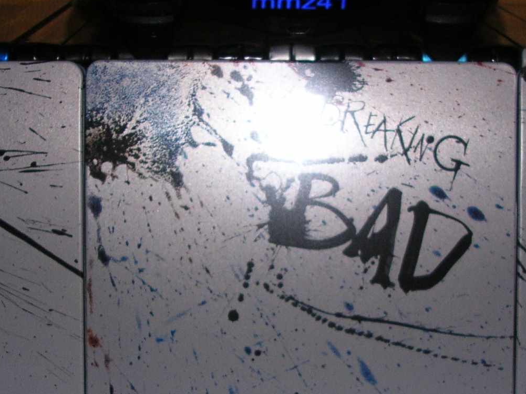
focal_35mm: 80
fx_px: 1215
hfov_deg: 24.4
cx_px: 273
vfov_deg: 18.4
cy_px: 258
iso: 50
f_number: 2.8
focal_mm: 5.8
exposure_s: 1/60.1
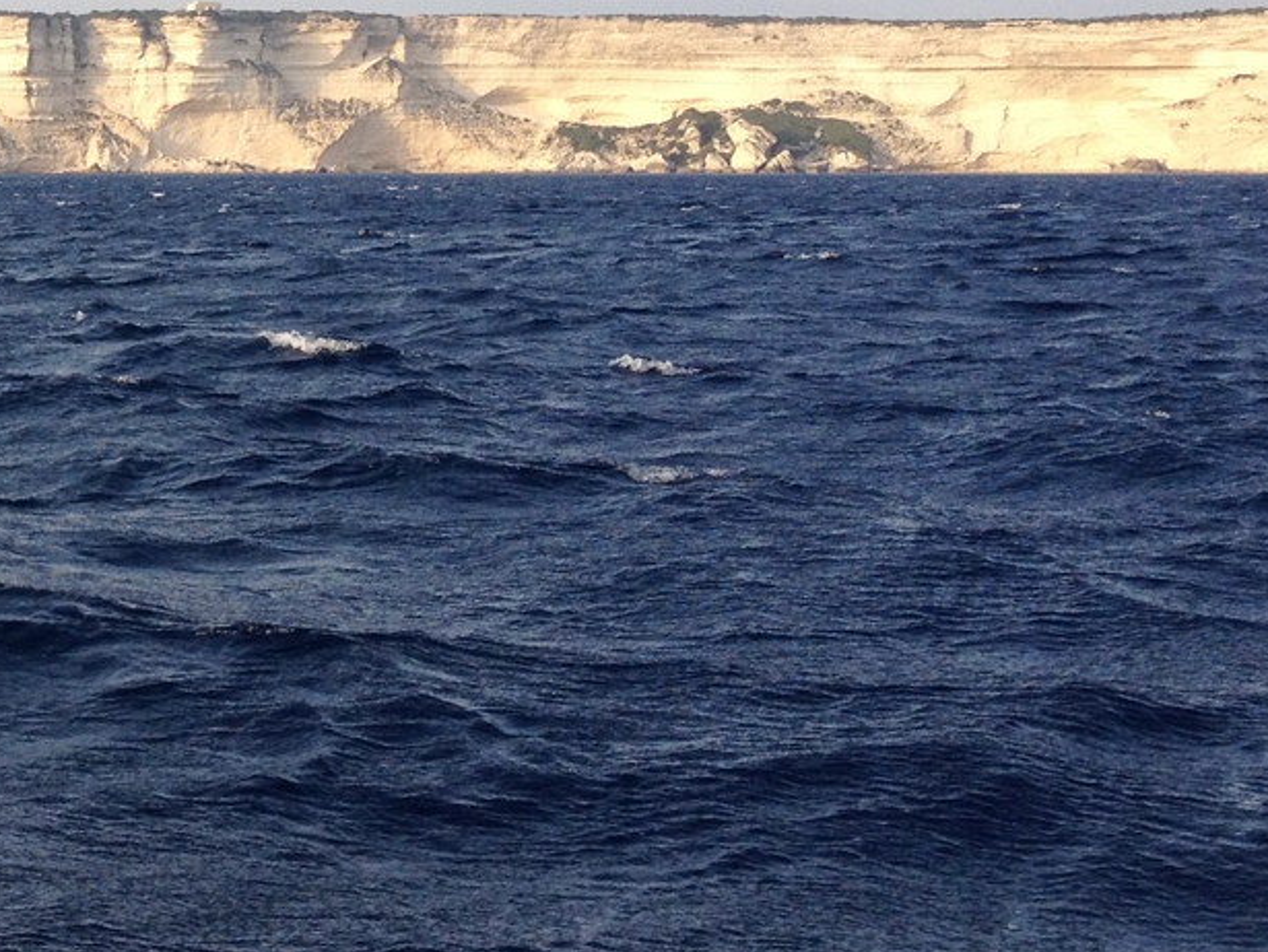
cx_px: -274
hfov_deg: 20.1
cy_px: 82
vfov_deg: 16.0
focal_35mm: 91
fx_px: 3335
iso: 64
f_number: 2.4
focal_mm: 4.28
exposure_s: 1/620
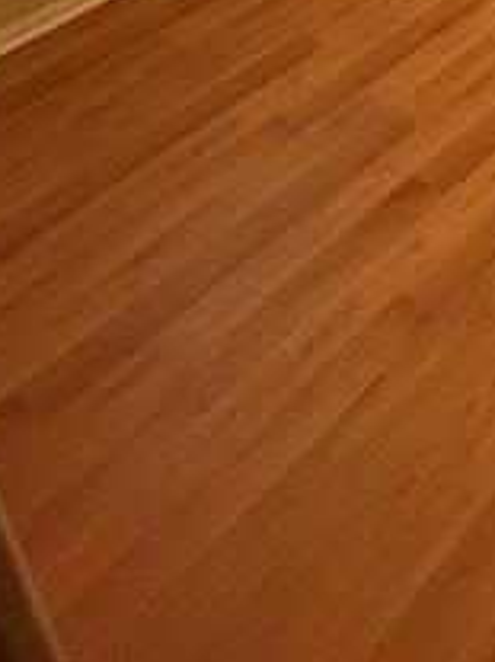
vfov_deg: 27.2
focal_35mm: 52
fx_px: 992
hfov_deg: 24.0
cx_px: 671
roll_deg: +0.4
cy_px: -304
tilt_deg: -23.1
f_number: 2.2
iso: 800
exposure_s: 1/60
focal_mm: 2.22
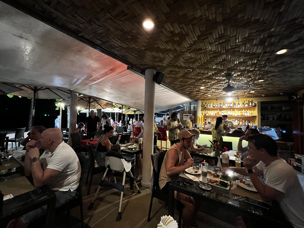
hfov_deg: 106.2
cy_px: 114
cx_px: 152
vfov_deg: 89.9
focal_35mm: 13
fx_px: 114
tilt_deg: +2.2
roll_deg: -1.8
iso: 1000
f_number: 1.8
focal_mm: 1.57
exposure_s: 1/25
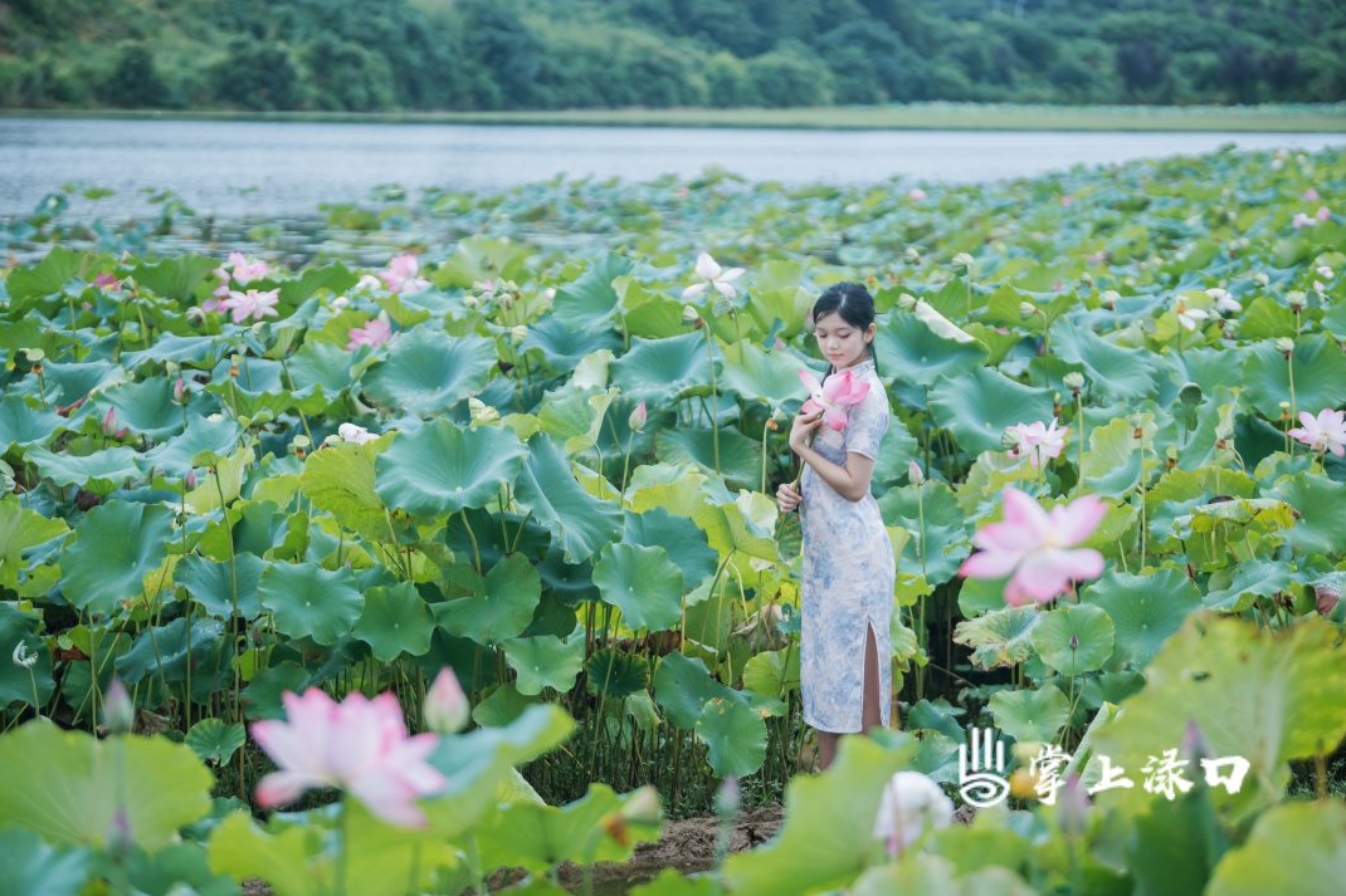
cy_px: 449
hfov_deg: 19.8
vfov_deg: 13.3
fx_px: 3850
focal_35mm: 103
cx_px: 672
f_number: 2.8
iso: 200
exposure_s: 1/400
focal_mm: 102
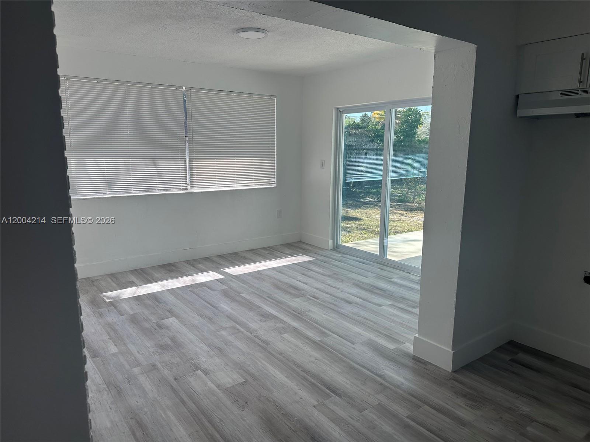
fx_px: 409
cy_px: 221
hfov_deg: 71.6
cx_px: 295
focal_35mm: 24
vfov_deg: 56.8
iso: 80
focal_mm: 6.86
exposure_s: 1/690
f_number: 1.78
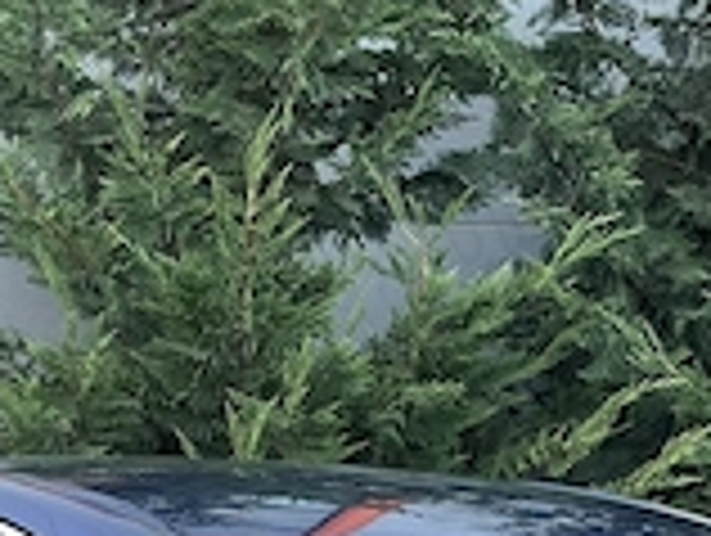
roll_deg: -2.0
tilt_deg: -7.5
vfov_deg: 8.0
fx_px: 3744
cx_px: 320
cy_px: 856
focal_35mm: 182
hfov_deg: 10.8
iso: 125
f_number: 1.78
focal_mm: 6.86
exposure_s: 1/99
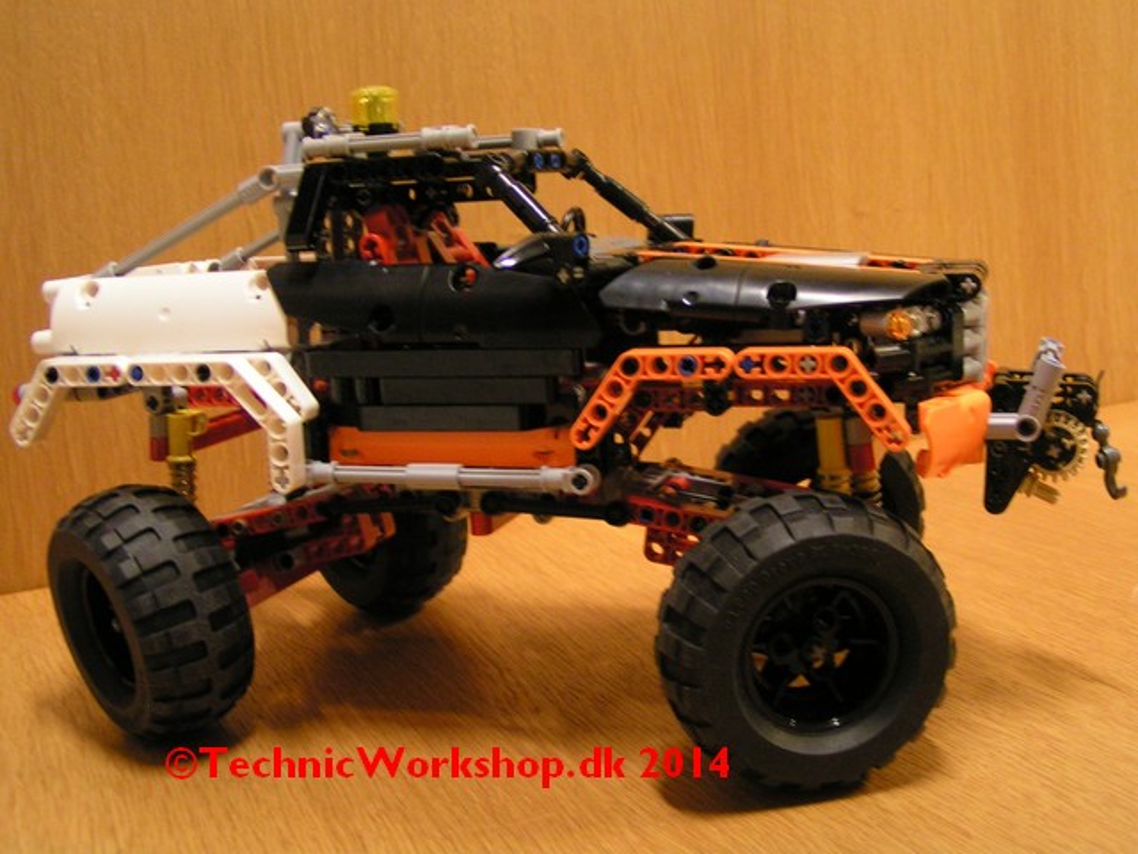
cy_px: 427
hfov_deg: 49.0
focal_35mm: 38
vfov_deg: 37.7
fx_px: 1249
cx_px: 569
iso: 200
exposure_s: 1/4
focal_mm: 5.8
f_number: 2.8
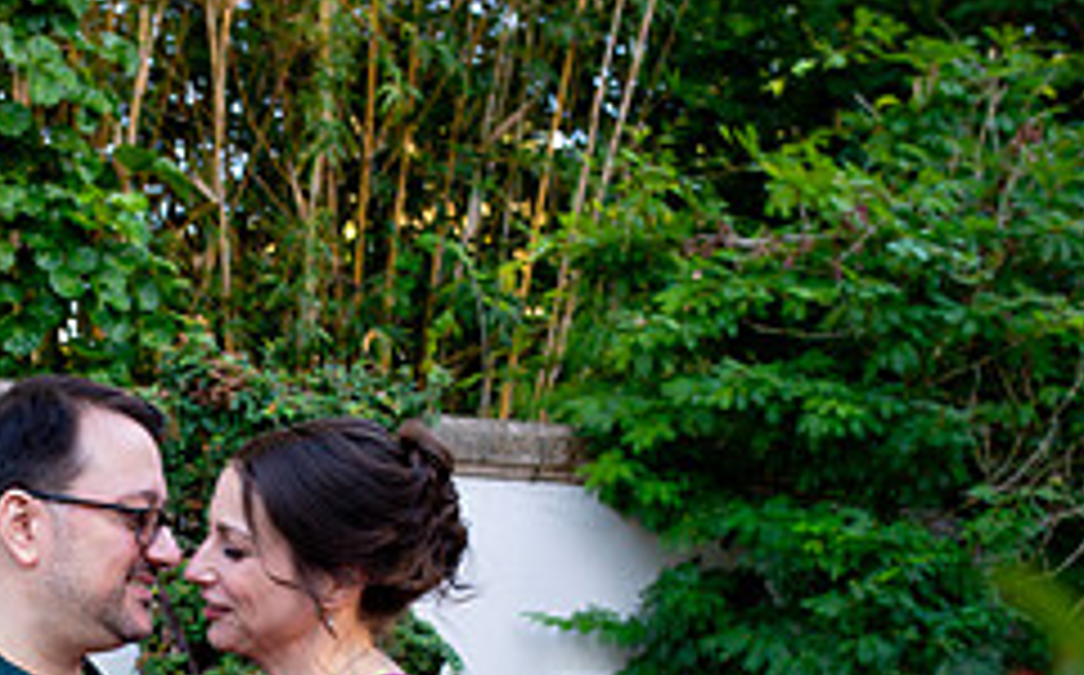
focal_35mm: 86
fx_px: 2538
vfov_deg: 14.6
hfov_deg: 23.5
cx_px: 126
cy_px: 821
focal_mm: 35
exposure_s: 1/40
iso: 125
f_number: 4.5
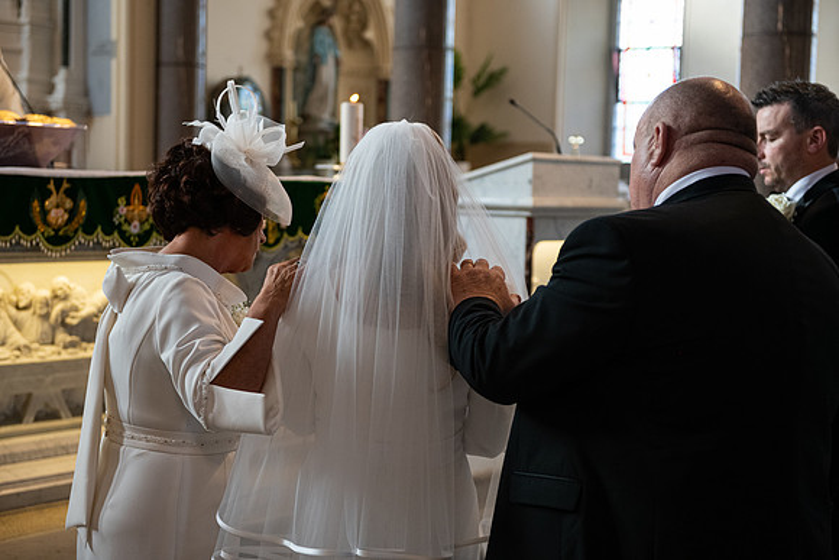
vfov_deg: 23.4
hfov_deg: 34.5
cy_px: 280
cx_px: 420
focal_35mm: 58
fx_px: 1352
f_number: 3.5
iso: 800
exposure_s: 1/160
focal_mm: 58
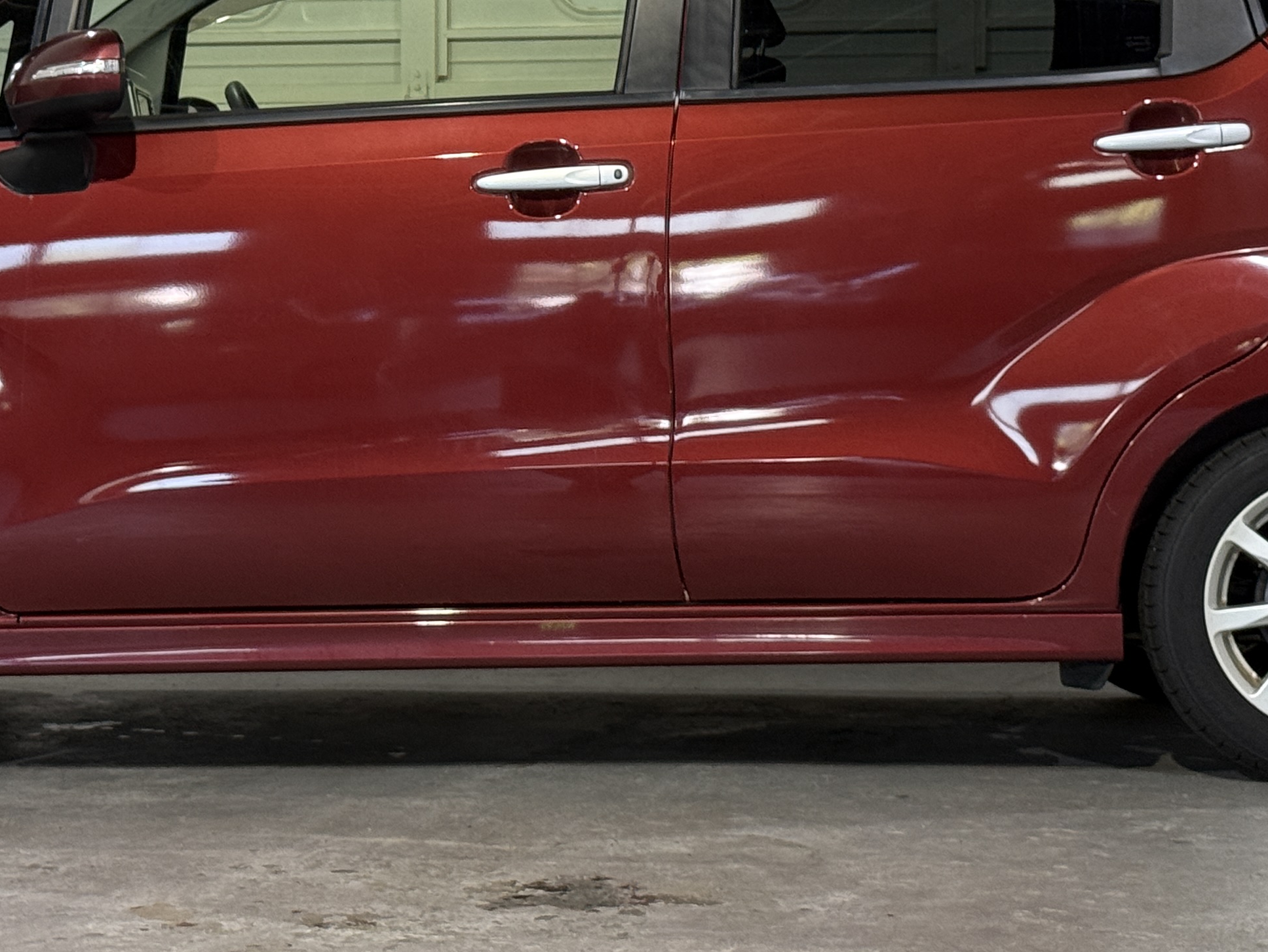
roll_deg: +0.0
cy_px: 267
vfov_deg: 14.8
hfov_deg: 19.6
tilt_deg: +0.3
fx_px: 3664
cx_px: 523
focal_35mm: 100
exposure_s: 1/60
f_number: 1.78
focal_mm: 6.76
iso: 125
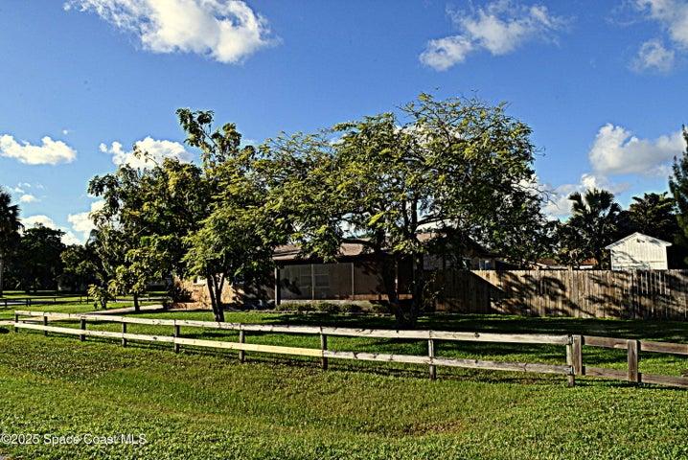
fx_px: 516
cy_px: 230
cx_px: 344
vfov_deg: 48.0
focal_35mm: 27
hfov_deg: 67.3
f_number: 22
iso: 640
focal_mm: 18
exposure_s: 1/200
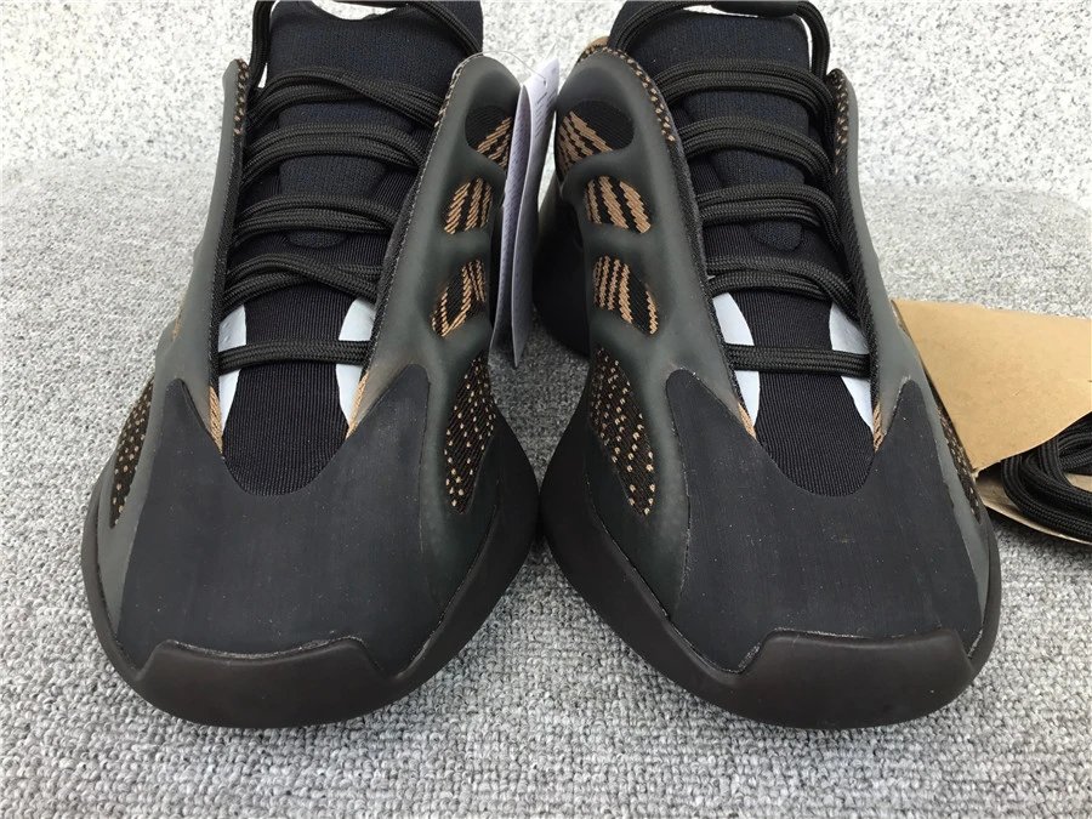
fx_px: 978
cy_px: 410
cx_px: 546
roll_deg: -1.3
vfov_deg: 45.4
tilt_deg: -30.2
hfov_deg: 58.4
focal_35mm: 31
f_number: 2.4
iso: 25
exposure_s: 1/155
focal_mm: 3.3
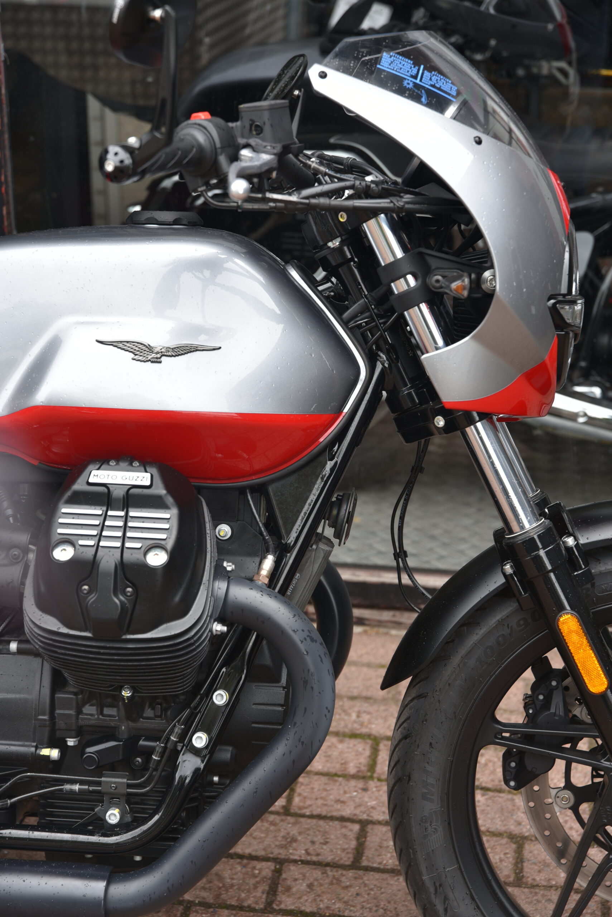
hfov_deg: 19.5
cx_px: 306
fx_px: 1783
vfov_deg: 28.8
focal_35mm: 70
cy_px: 458
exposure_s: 1/80
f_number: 5
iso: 100
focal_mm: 70
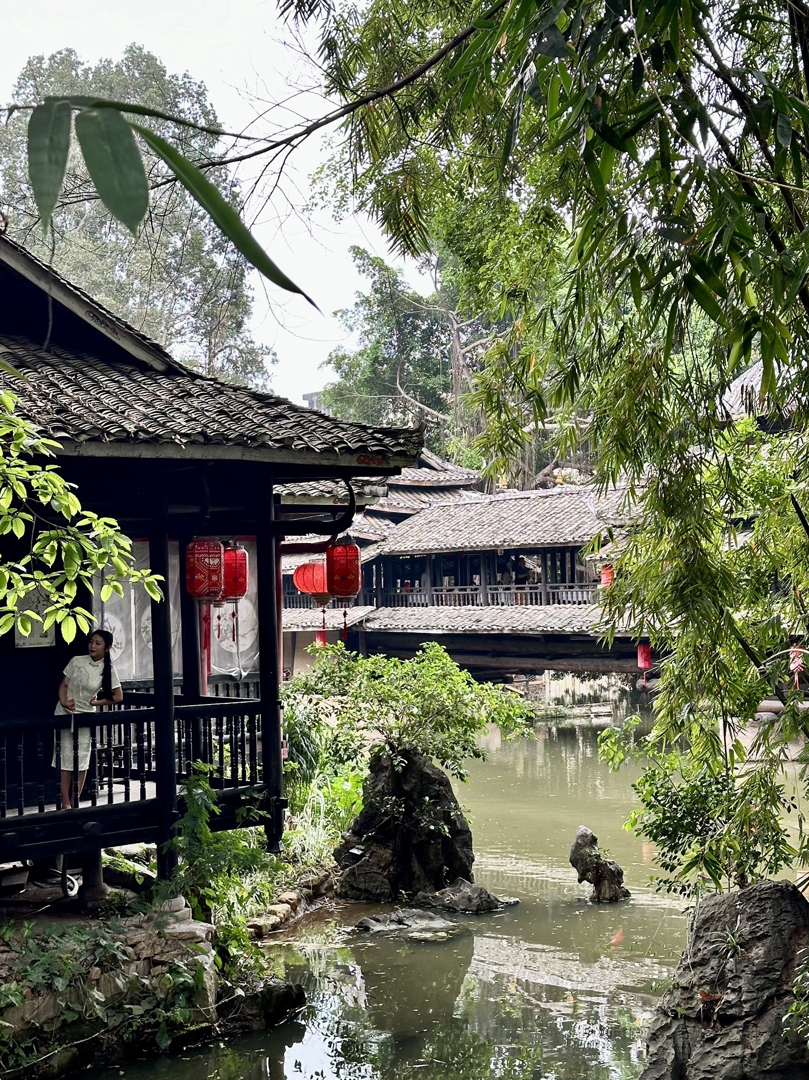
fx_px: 1683
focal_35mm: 54
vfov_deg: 35.5
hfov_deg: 27.0
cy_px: 531
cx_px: 432
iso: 80
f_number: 1.78
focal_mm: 6.86
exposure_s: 1/121
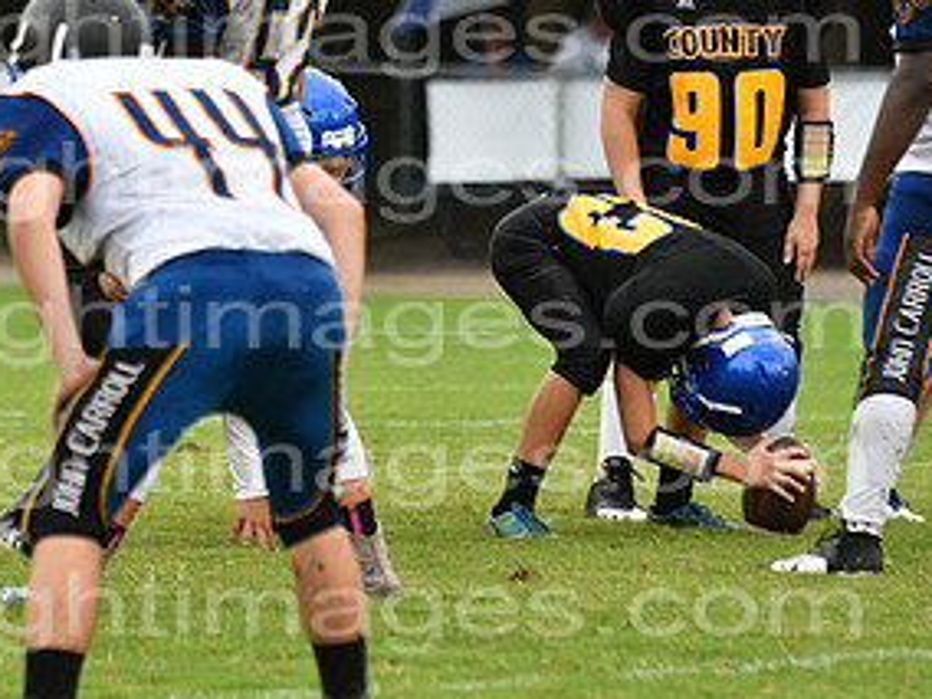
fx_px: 11120
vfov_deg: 3.6
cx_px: 121
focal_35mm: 413
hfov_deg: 4.8
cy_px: 110
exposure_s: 1/2500
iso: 800
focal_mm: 140
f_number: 3.5
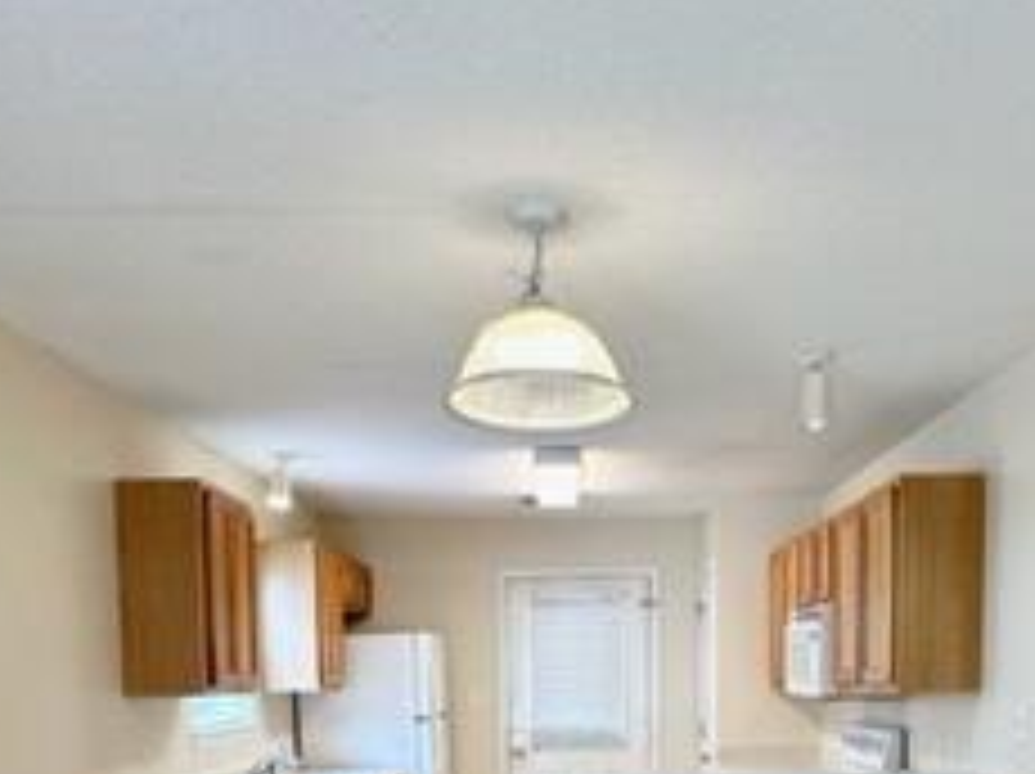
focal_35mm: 39
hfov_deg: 47.8
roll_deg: +0.4
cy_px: 770
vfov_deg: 33.7
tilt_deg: -4.5
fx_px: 1165
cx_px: 576
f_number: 2.2
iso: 200
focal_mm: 2.22
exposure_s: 1/120
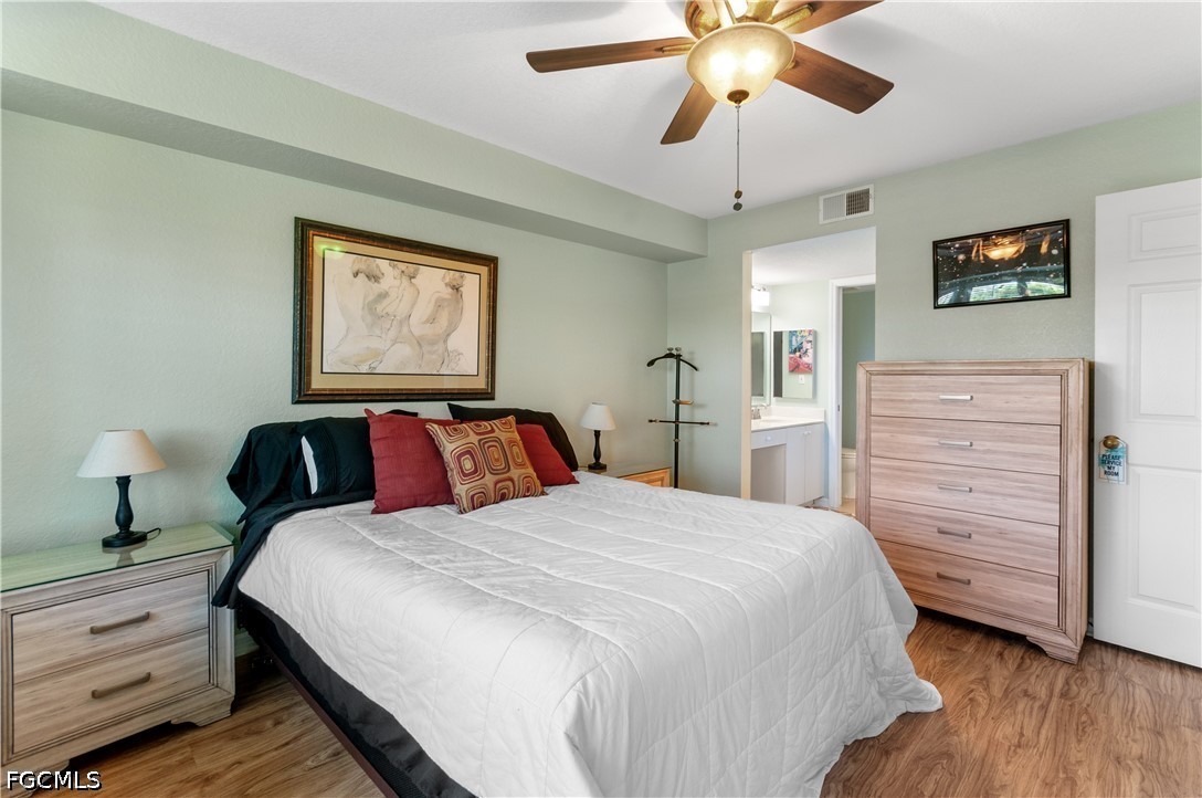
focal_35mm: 15
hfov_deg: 100.5
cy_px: 399
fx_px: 500
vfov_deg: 77.1
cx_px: 601
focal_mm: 10
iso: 200
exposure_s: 1/1.25
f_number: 8
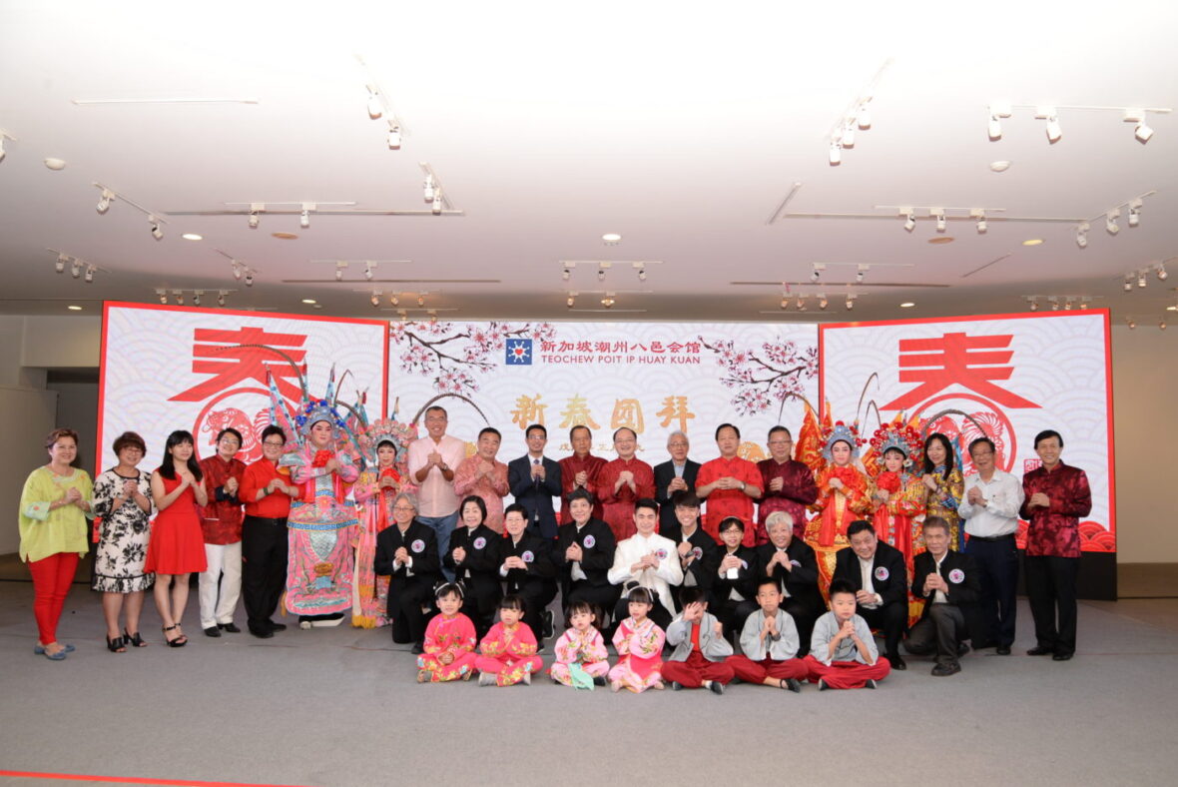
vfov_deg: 53.2
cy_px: 394
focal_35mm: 24
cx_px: 589
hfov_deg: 73.7
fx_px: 786
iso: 800
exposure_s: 1/125
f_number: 6.3
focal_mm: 24
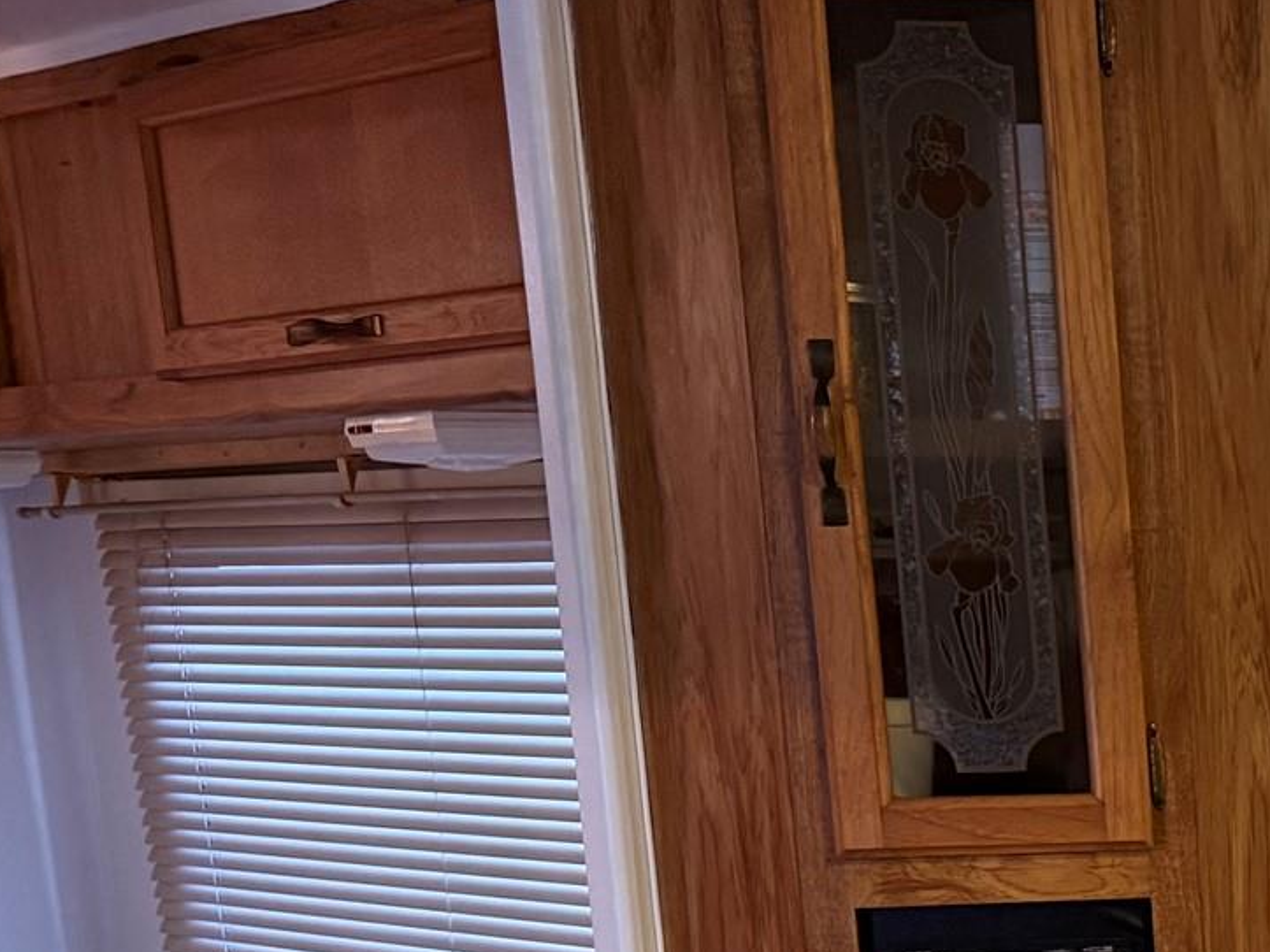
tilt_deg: -11.0
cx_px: 1758
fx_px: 2494
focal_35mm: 68
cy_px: 1089
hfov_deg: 24.1
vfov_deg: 20.4
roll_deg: +2.4
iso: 400
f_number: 1.78
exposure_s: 1/60
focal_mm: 6.76
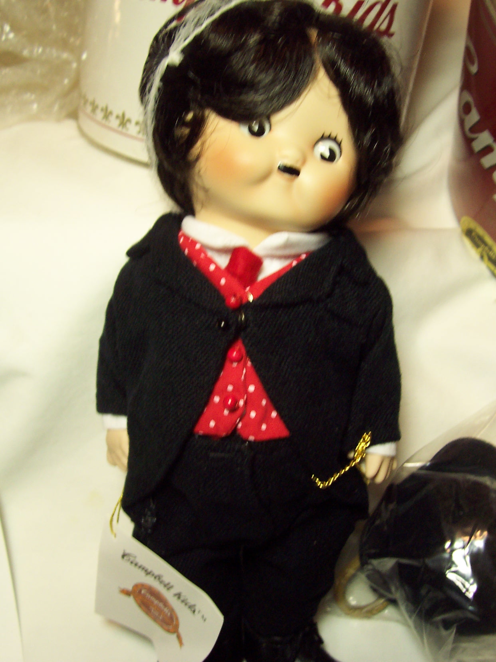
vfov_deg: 50.1
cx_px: 248
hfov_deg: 38.7
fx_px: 707
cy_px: 331
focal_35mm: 37
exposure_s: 1/30
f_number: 2.8
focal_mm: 5.6
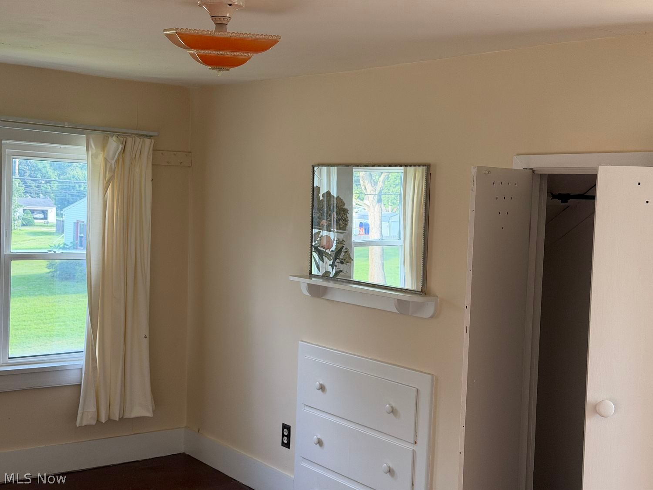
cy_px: 245
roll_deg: -1.4
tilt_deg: -3.8
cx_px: 326
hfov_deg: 39.7
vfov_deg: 30.3
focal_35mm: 48
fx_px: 905
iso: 125
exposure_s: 1/177
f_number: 1.78
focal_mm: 6.76
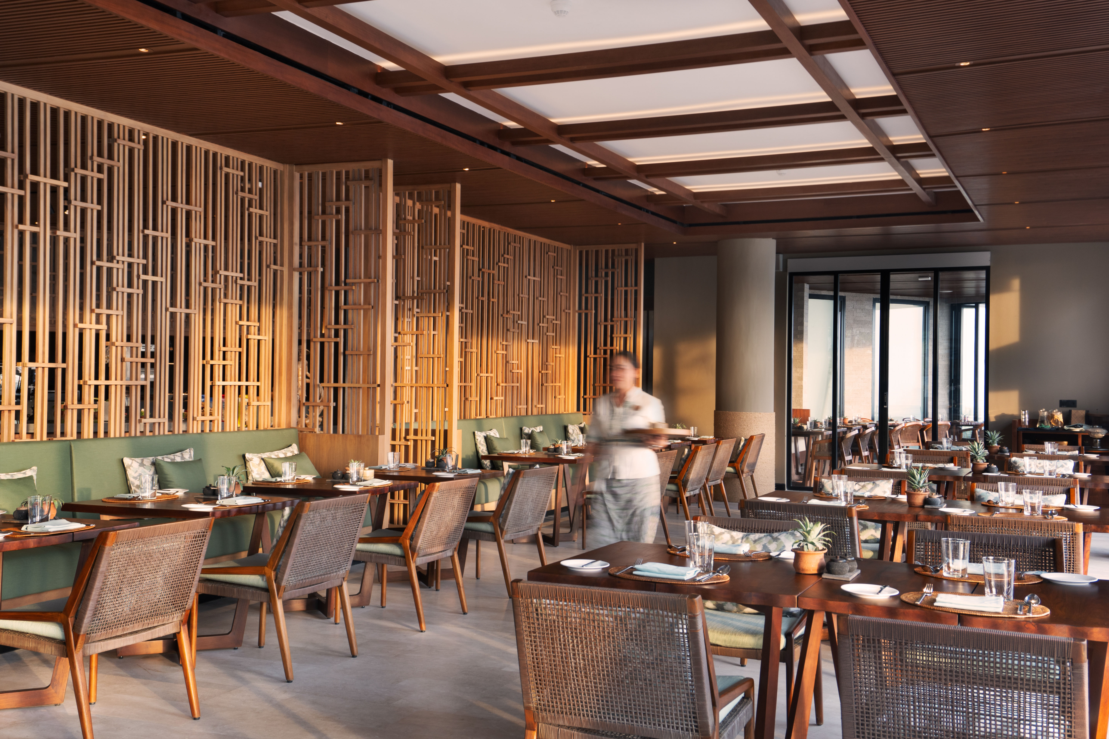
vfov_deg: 35.5
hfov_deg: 51.3
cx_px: 554
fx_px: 1155
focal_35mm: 38
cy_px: 370
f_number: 7.1
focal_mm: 25
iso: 100
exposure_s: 1/6
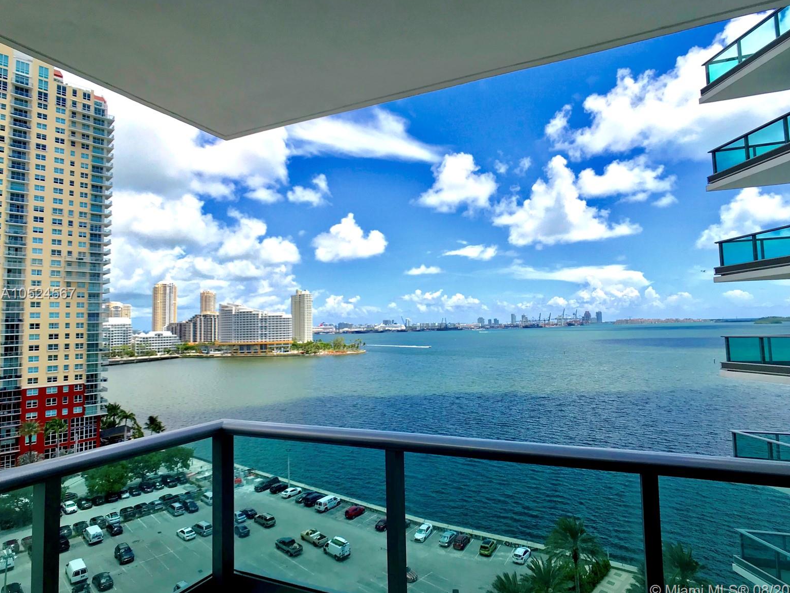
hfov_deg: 61.6
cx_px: 407
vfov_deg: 48.2
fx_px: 662
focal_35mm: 29
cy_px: 294
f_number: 1.8
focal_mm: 3.99
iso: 20
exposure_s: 1/1773
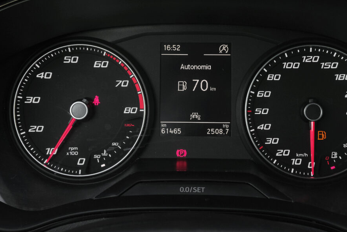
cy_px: 107
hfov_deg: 45.4
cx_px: 191
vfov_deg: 31.2
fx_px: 415
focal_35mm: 43
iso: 2000
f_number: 9
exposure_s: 1/180
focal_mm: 24.9
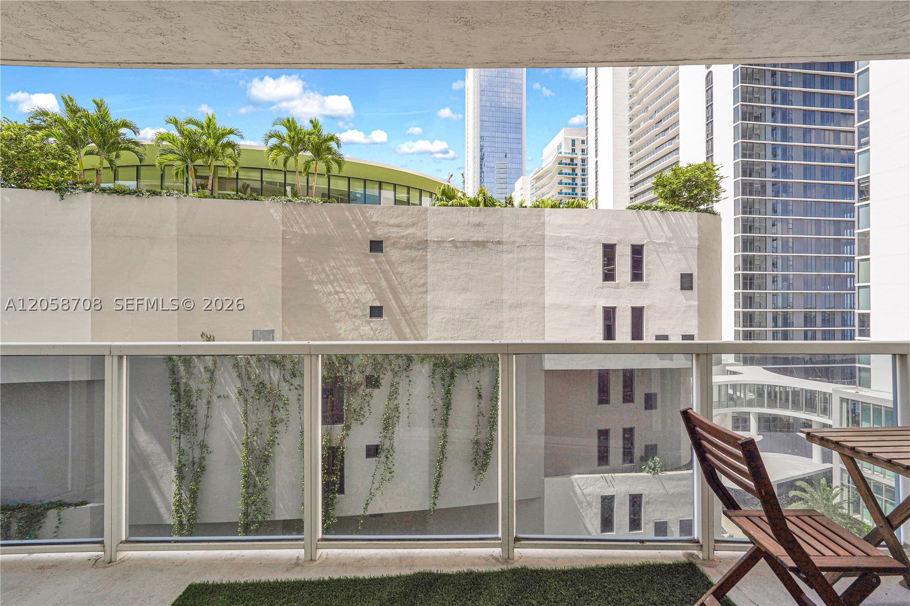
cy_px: 303
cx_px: 455
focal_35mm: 16
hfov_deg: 96.7
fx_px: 404
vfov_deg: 73.7
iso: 100
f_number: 9
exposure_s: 1/250
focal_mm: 16
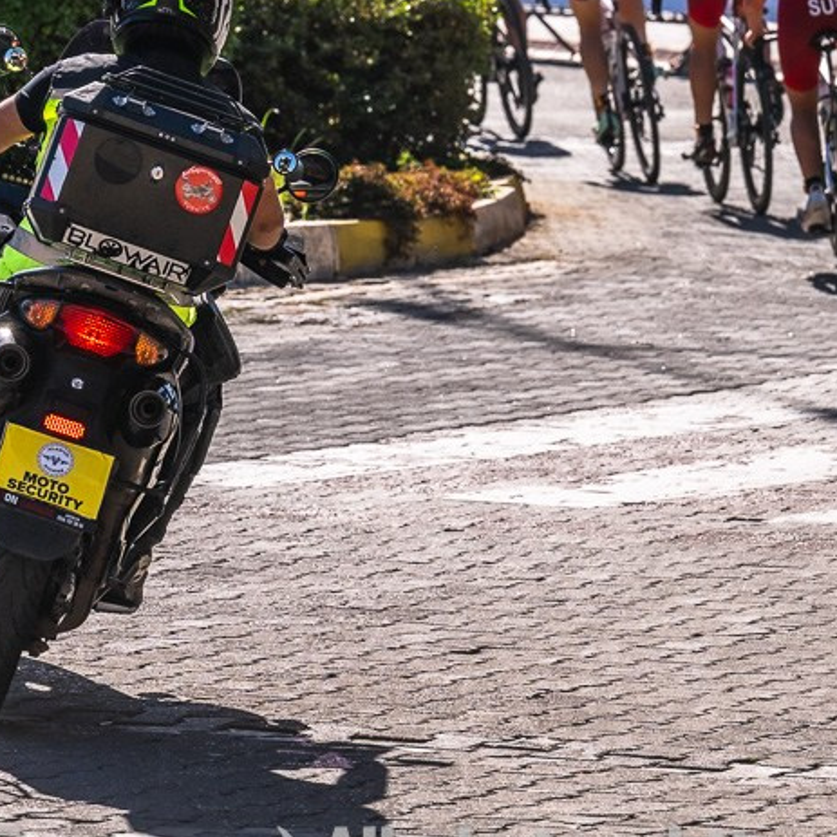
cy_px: 133
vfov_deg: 4.4
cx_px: 150
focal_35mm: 399
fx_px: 10915
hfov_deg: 4.4
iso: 320
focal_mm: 170
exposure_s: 1/2000
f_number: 7.1
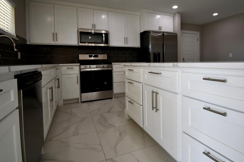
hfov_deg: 86.7
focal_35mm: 19
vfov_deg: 64.1
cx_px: 132
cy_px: 67
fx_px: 129
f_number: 5
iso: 200
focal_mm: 10
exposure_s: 1/100
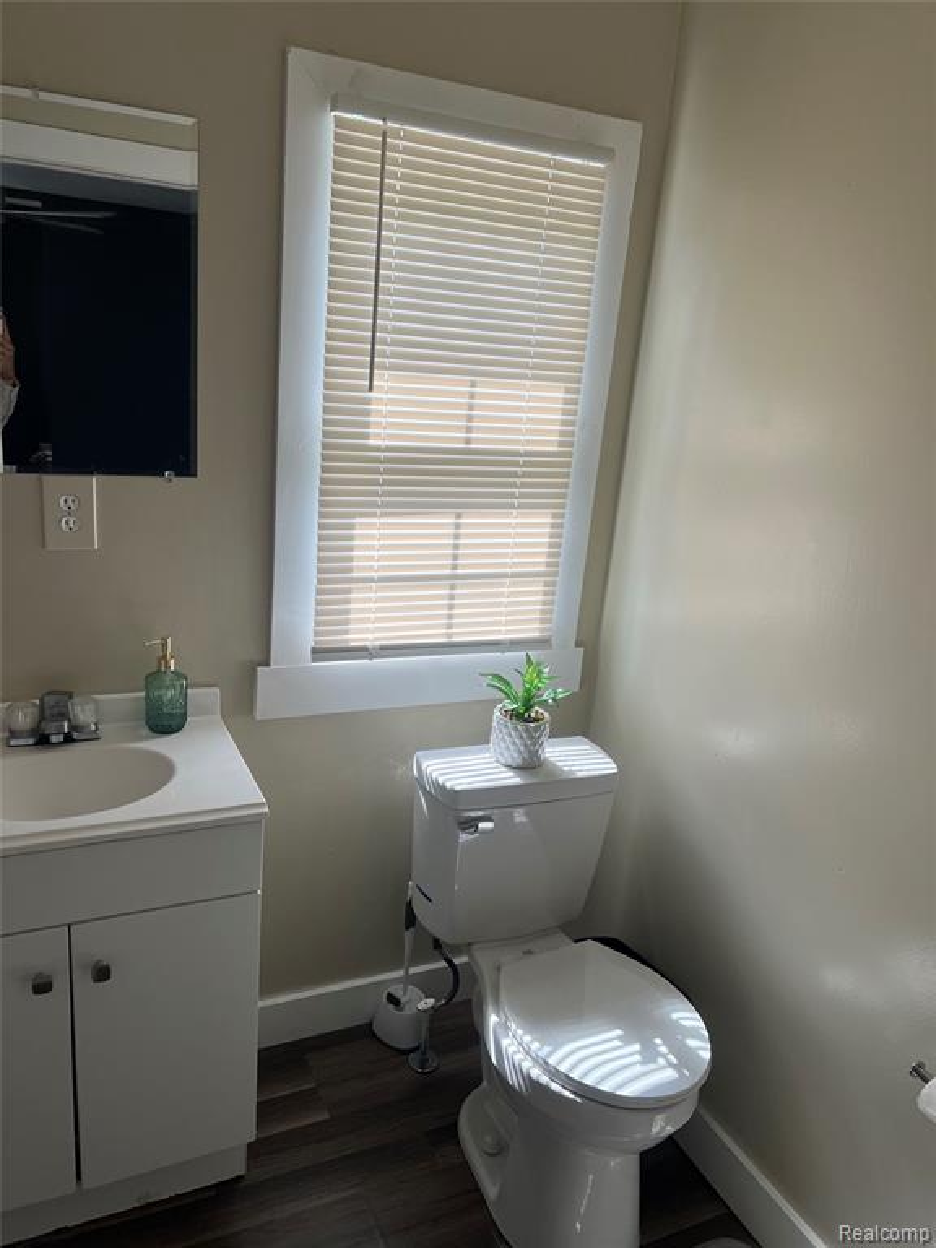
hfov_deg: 53.1
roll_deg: -3.3
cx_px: 468
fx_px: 937
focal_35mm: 26
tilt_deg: -16.0
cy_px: 624
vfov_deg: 67.3
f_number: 1.5
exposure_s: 1/174
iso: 50
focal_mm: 5.7
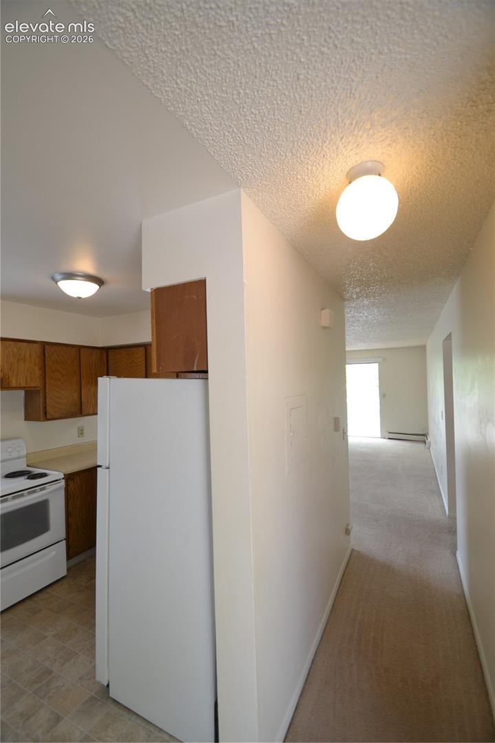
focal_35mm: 15
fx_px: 310
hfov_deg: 77.3
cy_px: 372
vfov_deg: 100.4
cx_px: 248
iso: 400
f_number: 5
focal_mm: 10
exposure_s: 1/100
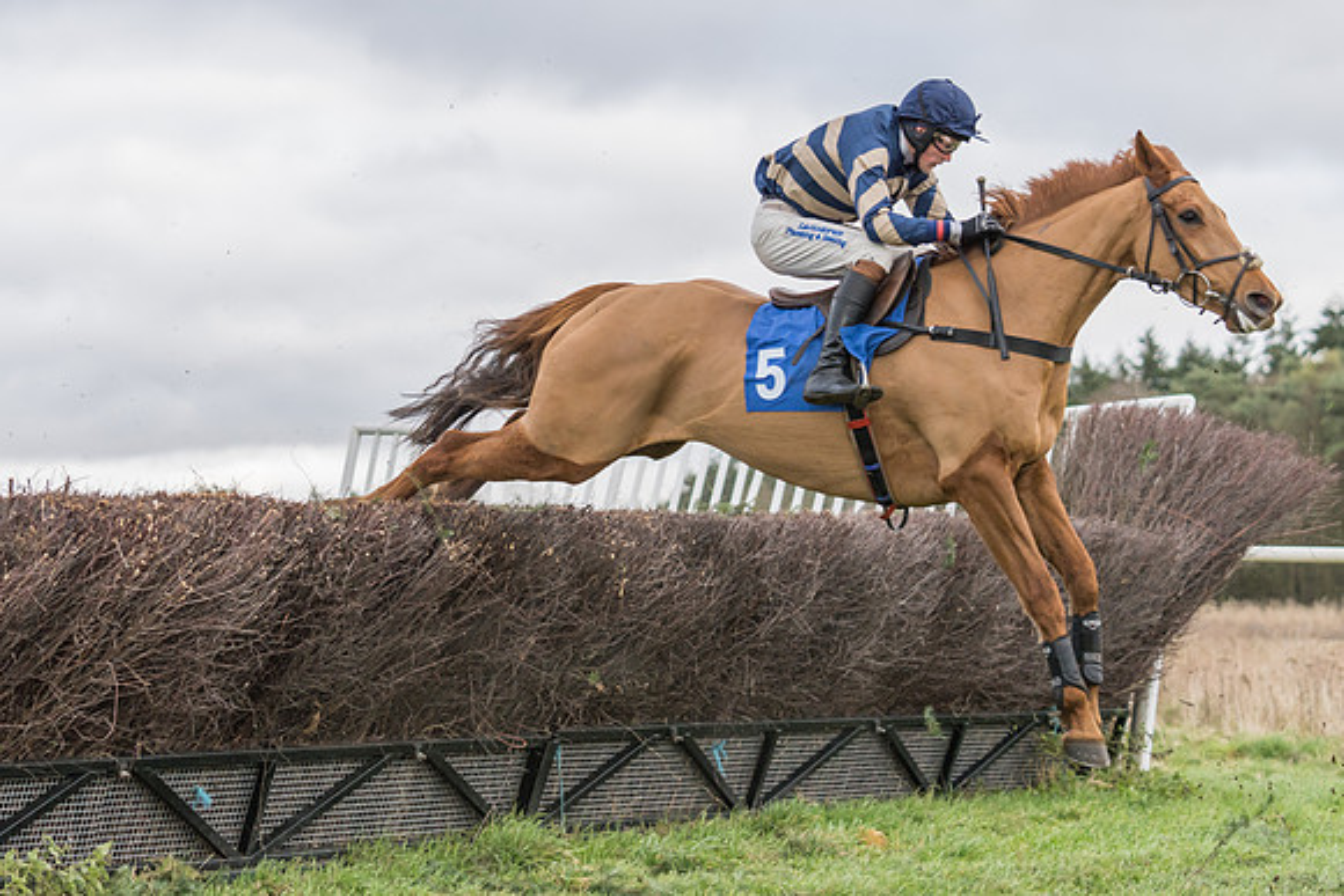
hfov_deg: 20.0
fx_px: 3814
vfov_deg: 13.4
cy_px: 303
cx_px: 595
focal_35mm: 102
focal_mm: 70
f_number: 2.8
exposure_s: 1/1000
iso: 800
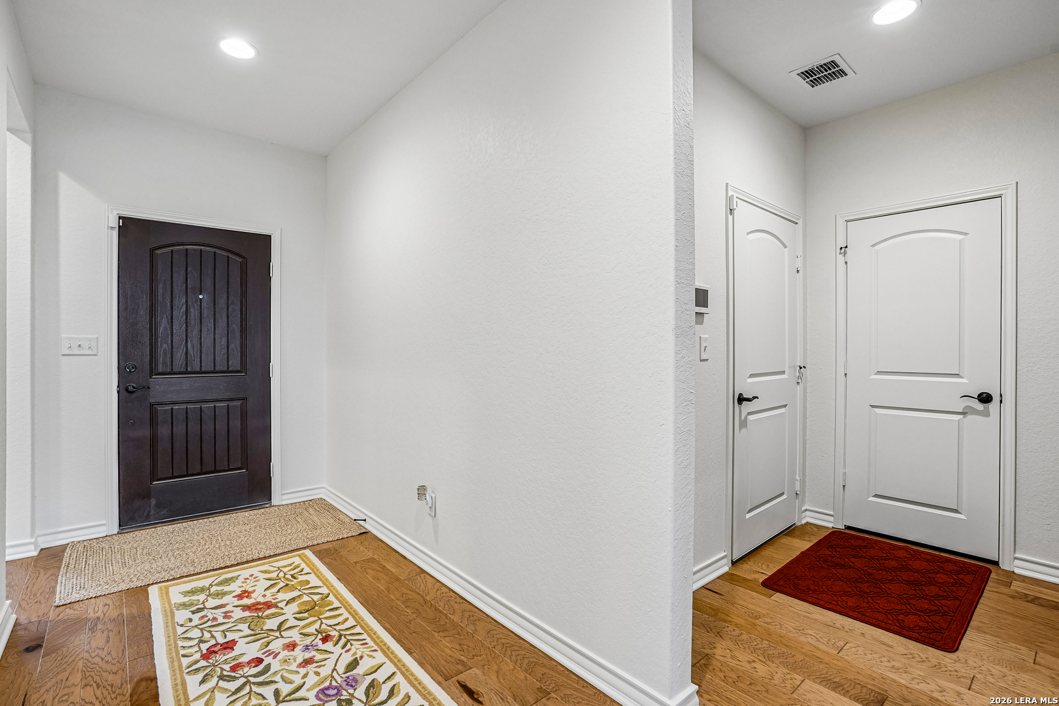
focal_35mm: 16
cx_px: 530
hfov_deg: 96.7
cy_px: 353
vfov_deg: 73.7
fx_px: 471
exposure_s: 1/10
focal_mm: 16
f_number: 8
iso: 400
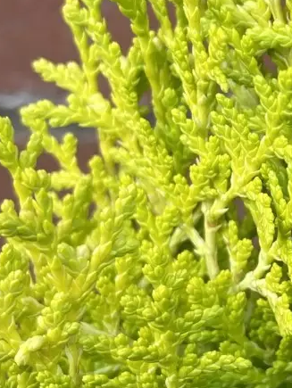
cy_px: 169
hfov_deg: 16.9
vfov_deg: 22.7
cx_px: 283
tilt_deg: -21.4
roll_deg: +0.2
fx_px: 966
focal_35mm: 86
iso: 32
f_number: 1.6
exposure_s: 1/192
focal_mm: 4.2
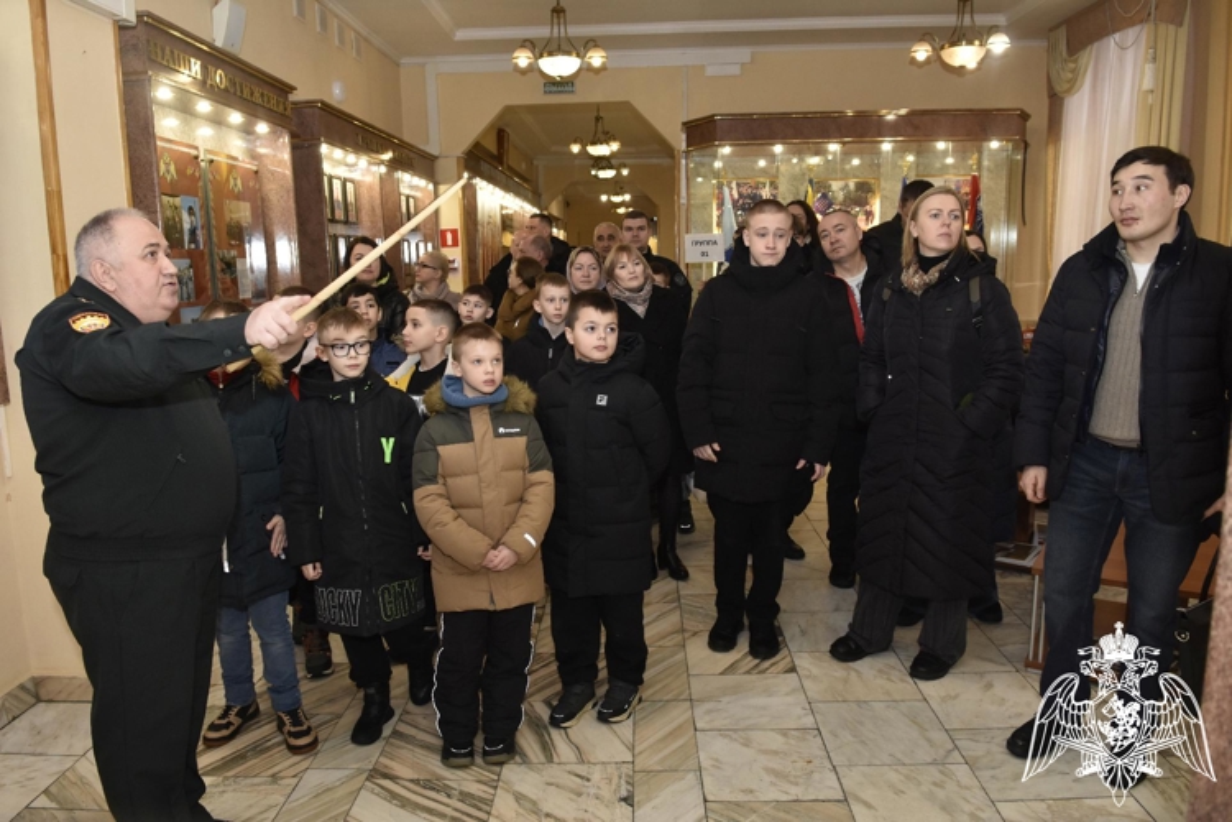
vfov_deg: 50.4
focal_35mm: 26
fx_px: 873
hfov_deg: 70.4
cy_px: 411
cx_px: 616
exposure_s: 1/200
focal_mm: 17
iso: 800
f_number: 4.5
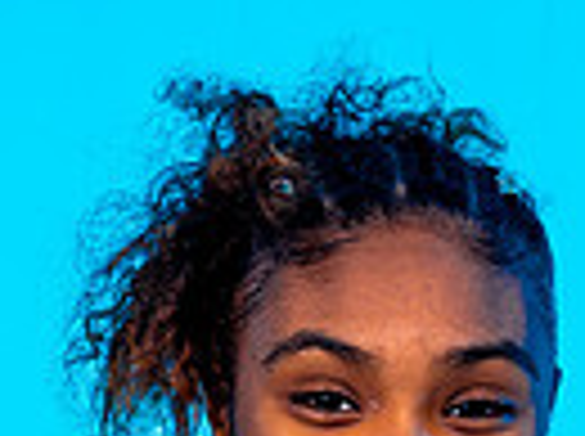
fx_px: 2530
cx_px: 101
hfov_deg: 13.1
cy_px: 966
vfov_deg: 9.1
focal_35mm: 150
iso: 100
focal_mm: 45
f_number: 5.6
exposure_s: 1/125
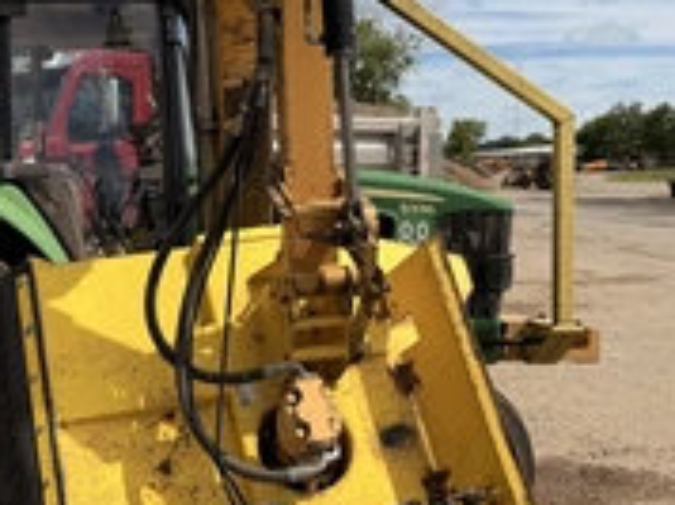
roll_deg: +1.6
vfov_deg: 27.0
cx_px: 193
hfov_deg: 35.0
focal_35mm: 54
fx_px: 1052
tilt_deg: -2.5
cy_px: 251
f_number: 1.78
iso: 80
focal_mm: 6.76
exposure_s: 1/6173
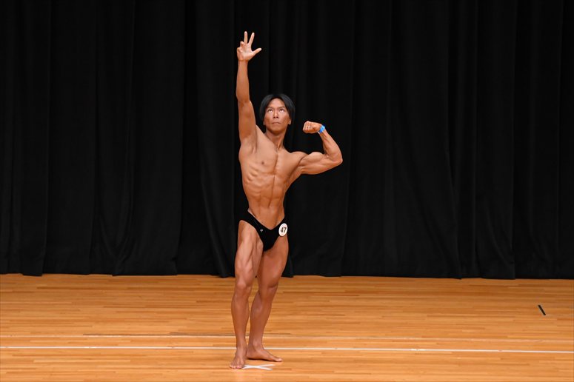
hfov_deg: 8.6
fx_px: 3825
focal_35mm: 240
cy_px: 191
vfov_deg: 5.7
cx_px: 287
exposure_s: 1/400
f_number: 5.6
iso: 3200
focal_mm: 160
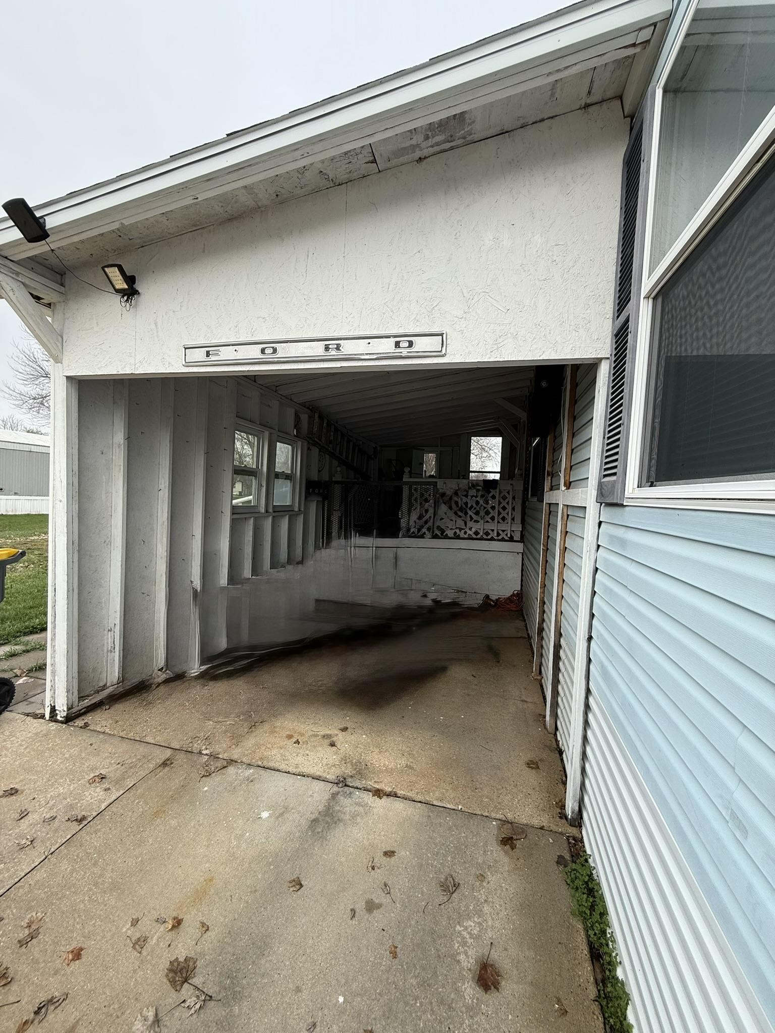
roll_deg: -2.4
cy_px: 516
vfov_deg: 102.1
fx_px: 418
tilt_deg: -1.8
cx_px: 388
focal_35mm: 14
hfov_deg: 85.7
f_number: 2.2
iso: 50
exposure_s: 1/424
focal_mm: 2.22
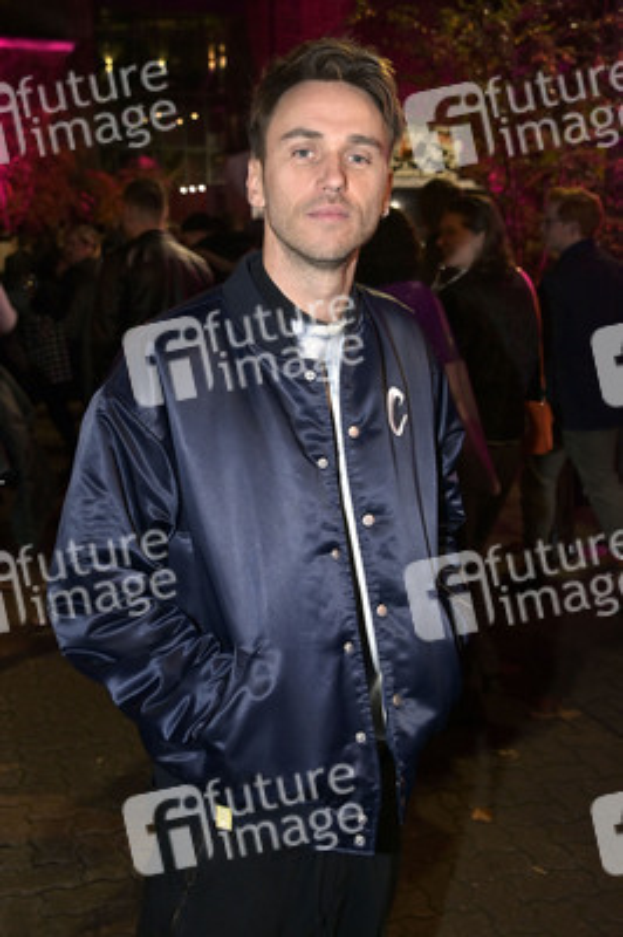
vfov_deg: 48.5
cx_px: 312
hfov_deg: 33.3
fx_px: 1040
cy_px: 468
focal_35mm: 40
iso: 2000
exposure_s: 1/80
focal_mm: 40
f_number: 5.6
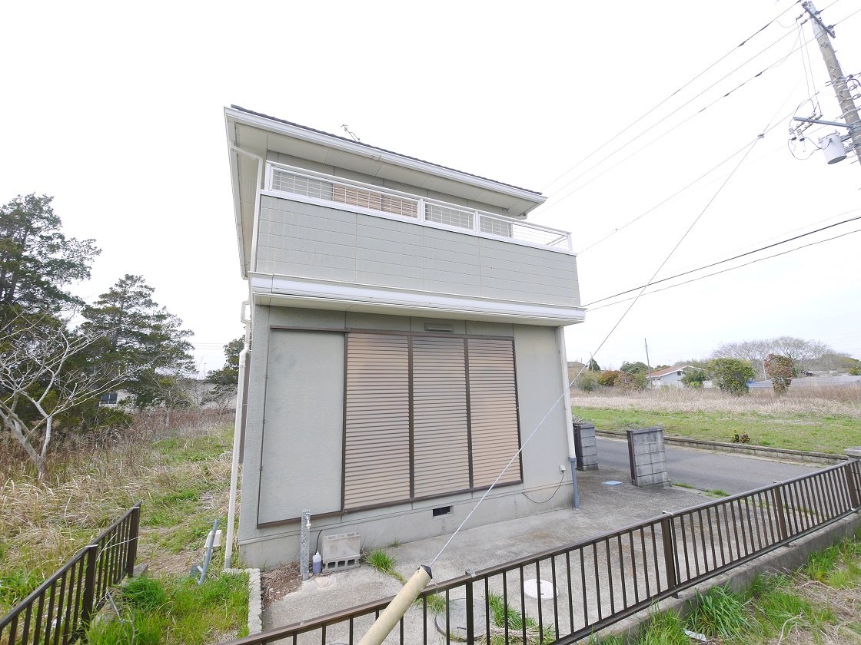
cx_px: 430
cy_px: 322
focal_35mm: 14
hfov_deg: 102.1
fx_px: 348
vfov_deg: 85.7
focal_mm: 7
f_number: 6.3
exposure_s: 1/320
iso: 160
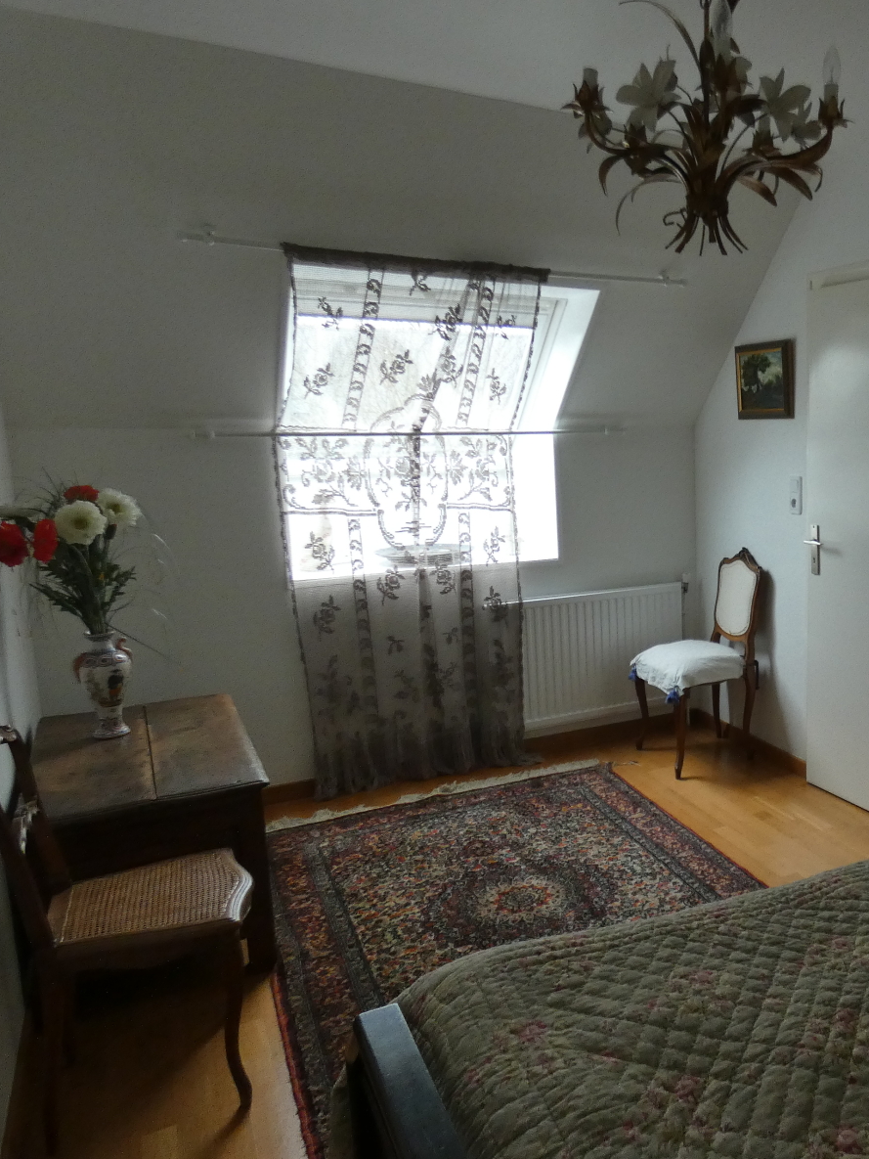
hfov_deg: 47.2
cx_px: 752
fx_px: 904
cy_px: 585
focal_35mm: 27
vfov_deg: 65.3
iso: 320
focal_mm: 3.6
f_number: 2.8
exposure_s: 1/60
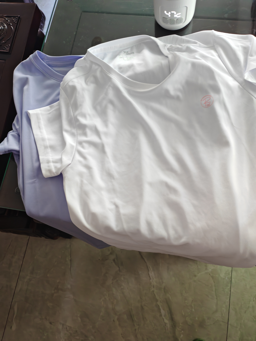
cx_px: 128
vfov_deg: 65.3
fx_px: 266
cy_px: 170
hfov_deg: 51.4
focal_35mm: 27
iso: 800
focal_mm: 5.52
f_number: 1.95
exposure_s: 1/50
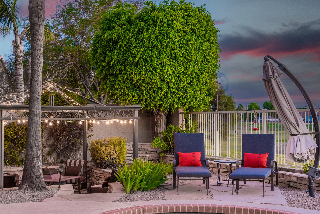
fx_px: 534
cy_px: 132
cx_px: 125
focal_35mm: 60
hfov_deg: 33.3
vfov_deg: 22.6
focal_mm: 46
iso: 100
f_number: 8
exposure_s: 2.5
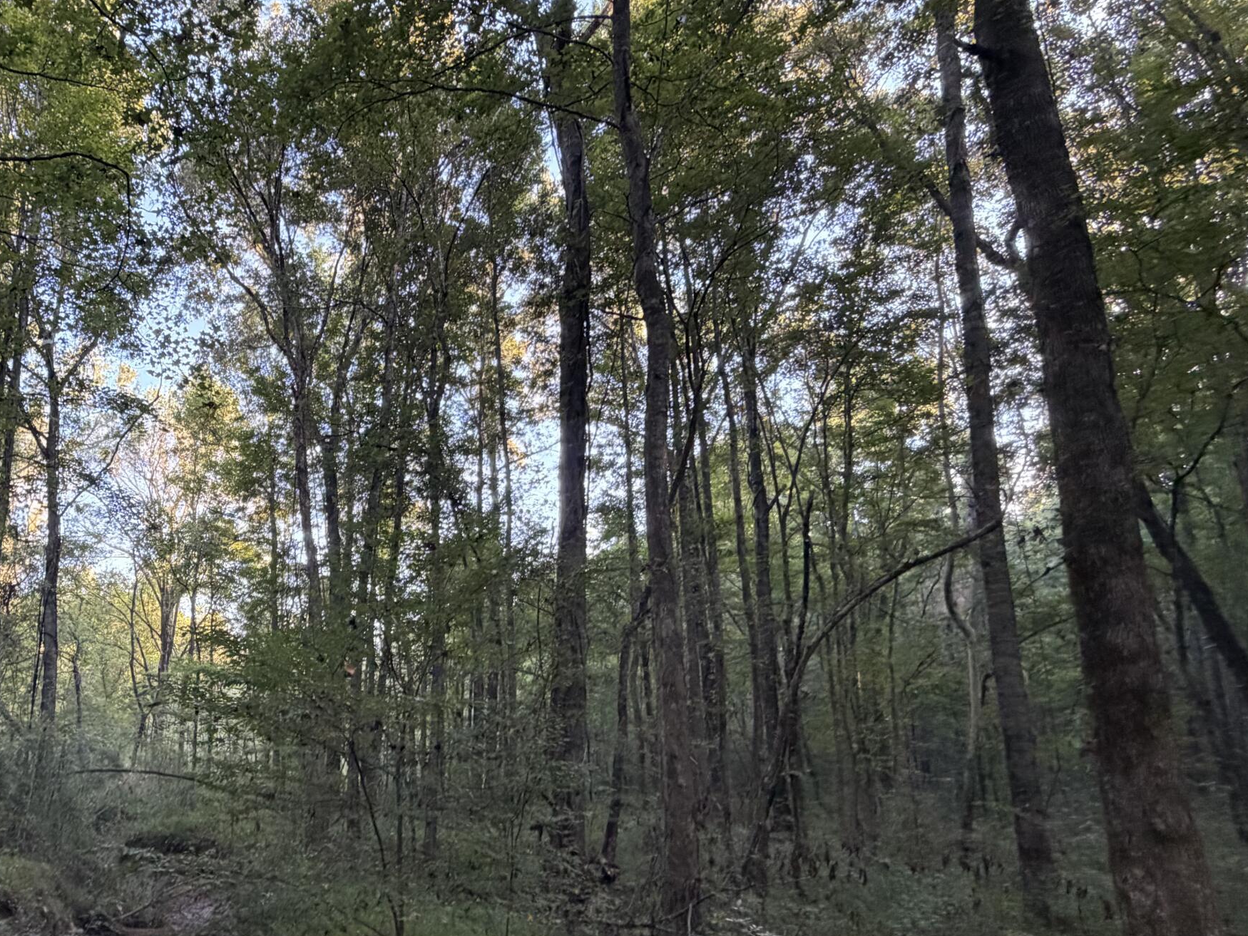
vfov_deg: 56.3
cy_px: 572
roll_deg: -3.2
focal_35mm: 24
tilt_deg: +11.6
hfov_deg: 66.3
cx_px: 285
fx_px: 865
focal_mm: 2.22
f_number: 2.2
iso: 320
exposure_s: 1/77
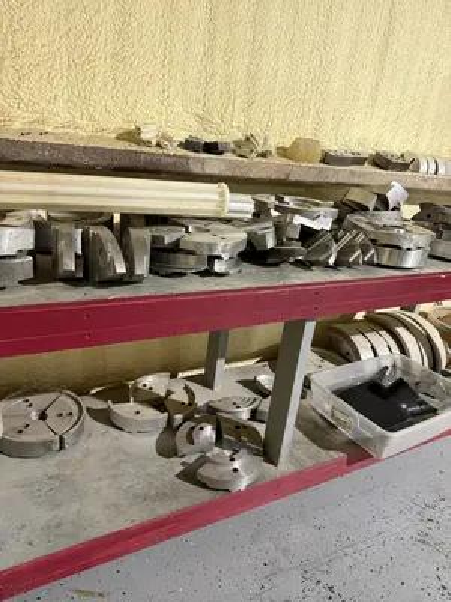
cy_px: 301
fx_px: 417
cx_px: 226
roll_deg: -7.7
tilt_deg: -20.6
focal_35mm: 24
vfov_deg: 71.6
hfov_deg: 56.8
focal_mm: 6.76
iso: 320
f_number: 1.78
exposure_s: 1/60
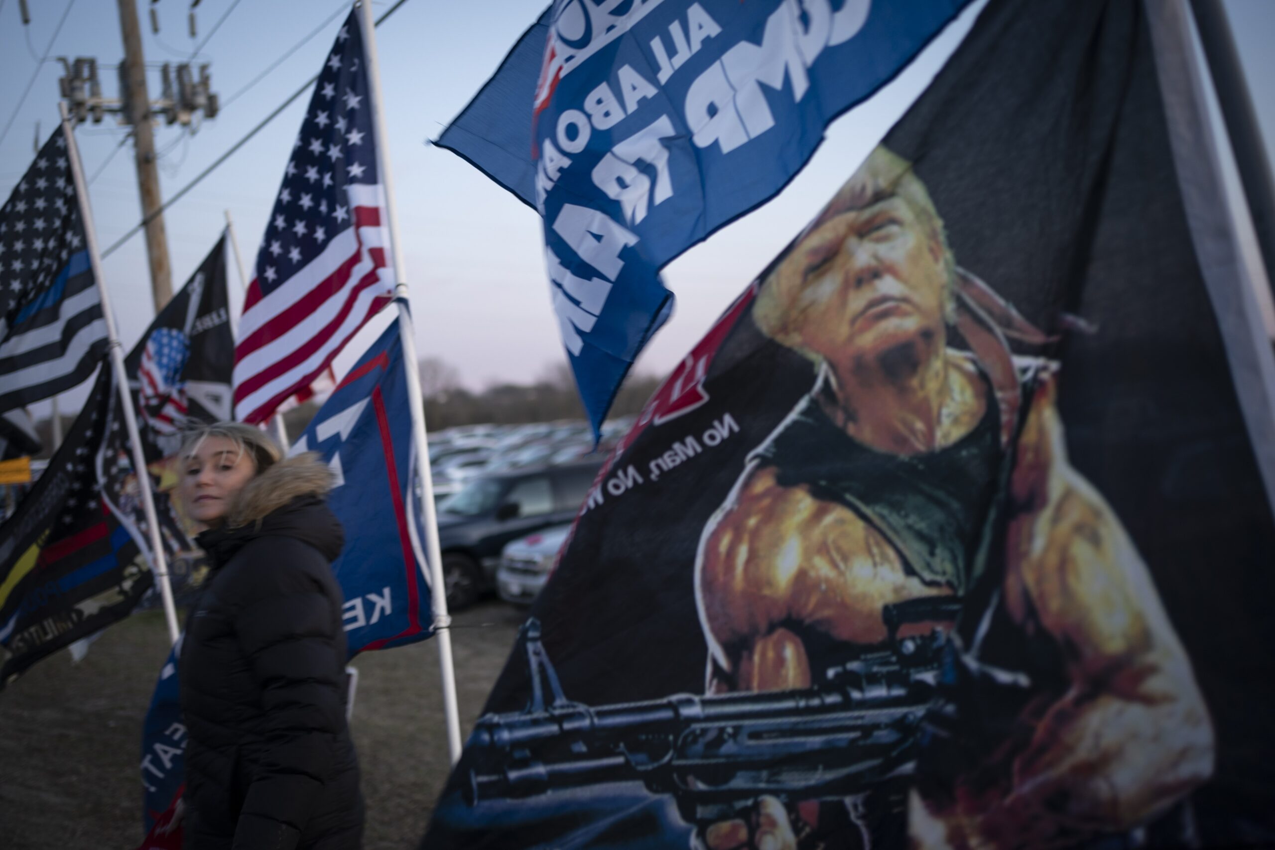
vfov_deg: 37.9
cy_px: 425
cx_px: 638
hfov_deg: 54.4
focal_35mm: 35
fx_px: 1240
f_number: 2
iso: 250
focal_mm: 35
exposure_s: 1/160
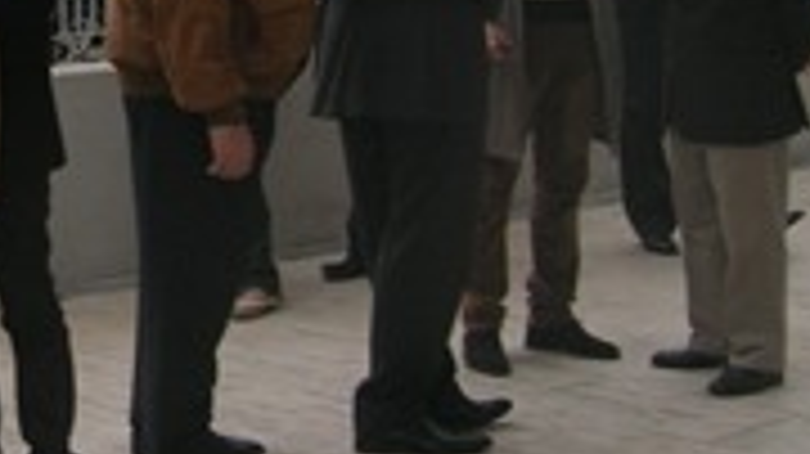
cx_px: -88
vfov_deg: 10.7
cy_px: -175
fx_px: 2361
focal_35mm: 110
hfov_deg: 18.7
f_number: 4.9
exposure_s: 1/94
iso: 50
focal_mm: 5.7
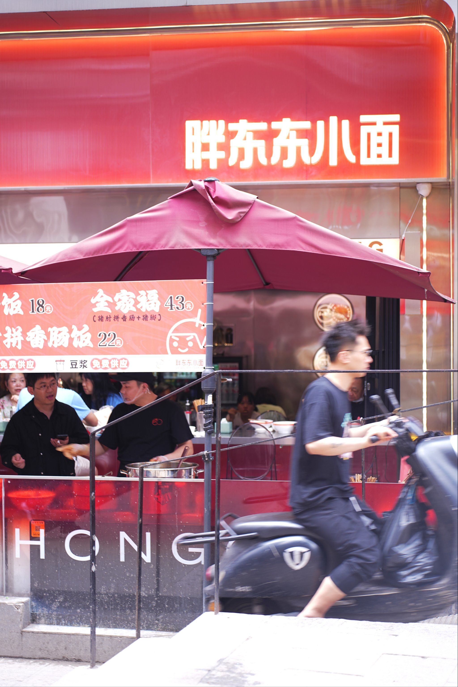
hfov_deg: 21.2
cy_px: 344
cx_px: 229
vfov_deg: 31.4
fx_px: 1221
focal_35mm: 64
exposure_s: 1/60.2
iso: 50
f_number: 2.8
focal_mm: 64
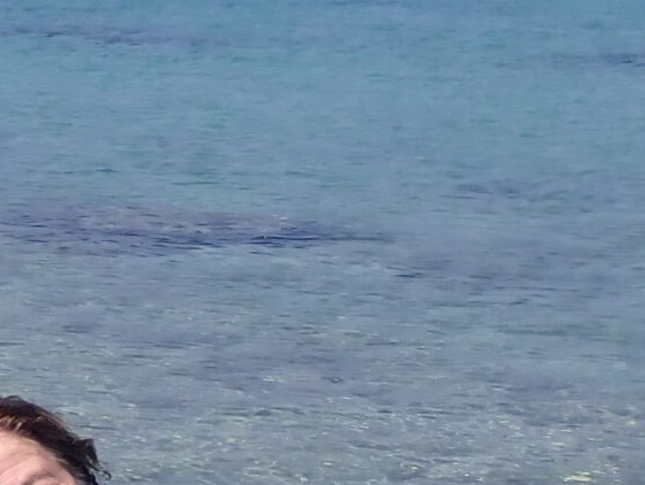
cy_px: 1093
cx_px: -365
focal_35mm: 173
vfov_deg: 8.0
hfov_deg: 10.9
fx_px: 3225
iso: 100
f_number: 3.5
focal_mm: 6.83
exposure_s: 1/1250
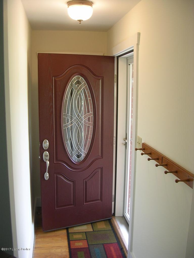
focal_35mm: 38
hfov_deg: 37.7
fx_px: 284
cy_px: 129
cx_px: 97
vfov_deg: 49.0
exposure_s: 1/17.4
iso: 50
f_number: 2.8
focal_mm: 5.8
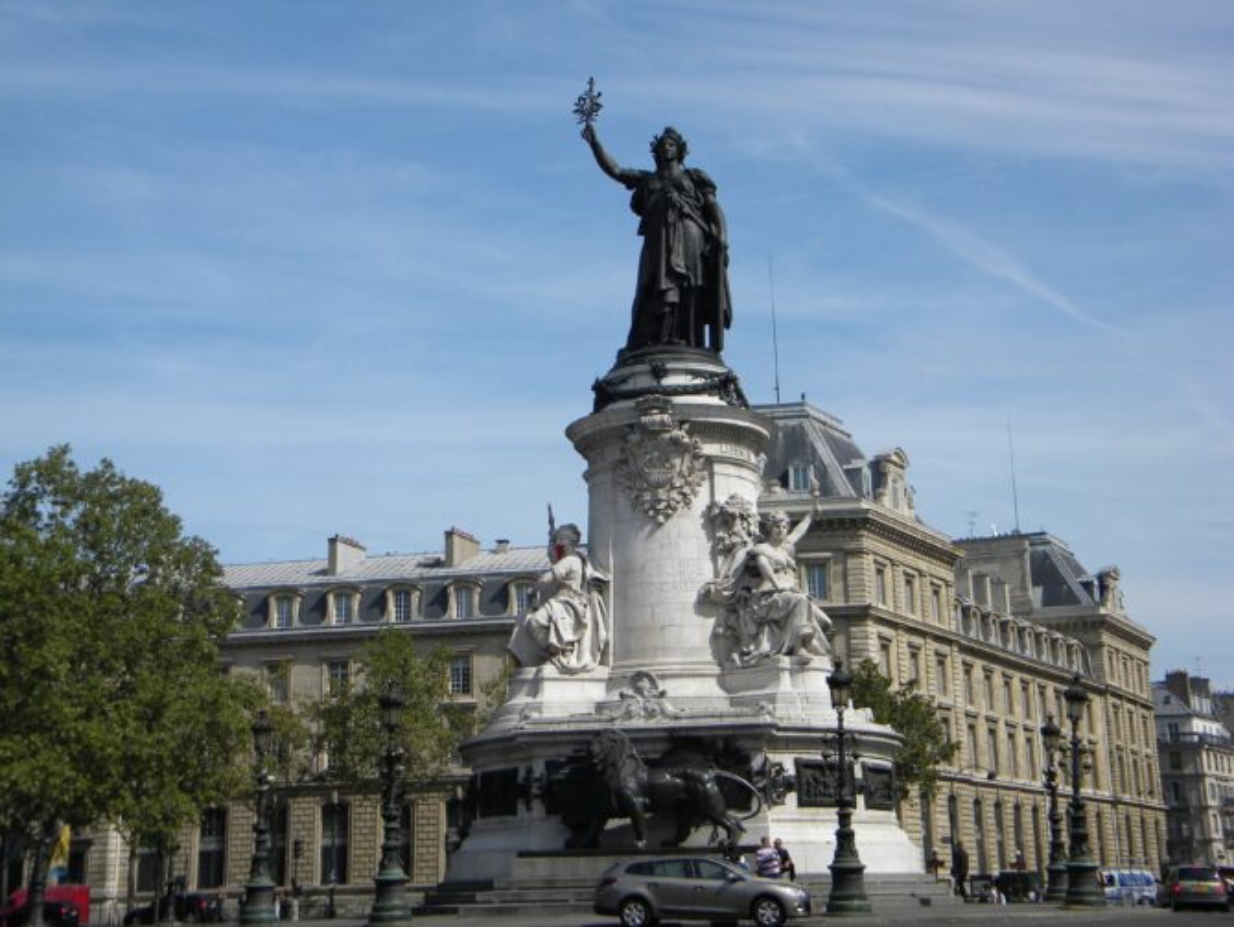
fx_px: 1676
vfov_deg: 30.9
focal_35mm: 47
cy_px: 464
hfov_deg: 40.4
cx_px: 617
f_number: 7.8
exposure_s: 1/306
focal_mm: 8.6
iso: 80
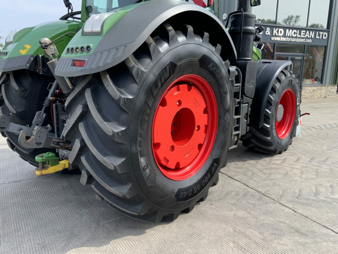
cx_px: 169
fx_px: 283
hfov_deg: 61.7
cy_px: 127
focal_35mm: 29
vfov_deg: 48.2
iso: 16
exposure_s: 1/509
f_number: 1.8
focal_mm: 3
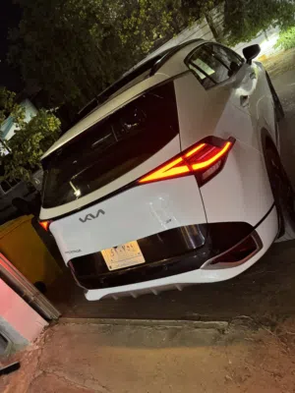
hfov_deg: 56.8
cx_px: 148
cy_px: 196
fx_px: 273
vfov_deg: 71.6
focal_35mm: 24
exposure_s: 1/42
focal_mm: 6.76
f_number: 1.78
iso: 800
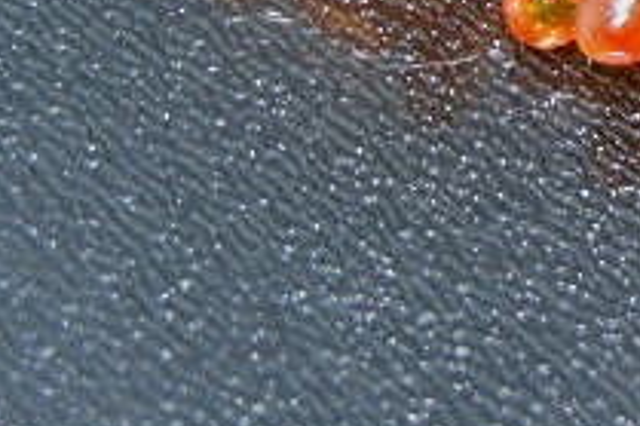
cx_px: 968
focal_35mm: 166
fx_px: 2949
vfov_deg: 8.1
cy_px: -218
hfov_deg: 11.8
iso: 542
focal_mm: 9.3
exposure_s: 1/30
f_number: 3.9
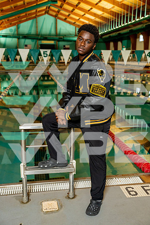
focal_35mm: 38
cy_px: 112
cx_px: 75
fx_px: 237
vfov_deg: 50.7
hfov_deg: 35.1
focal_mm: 38
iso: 1600
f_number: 4
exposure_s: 1/250
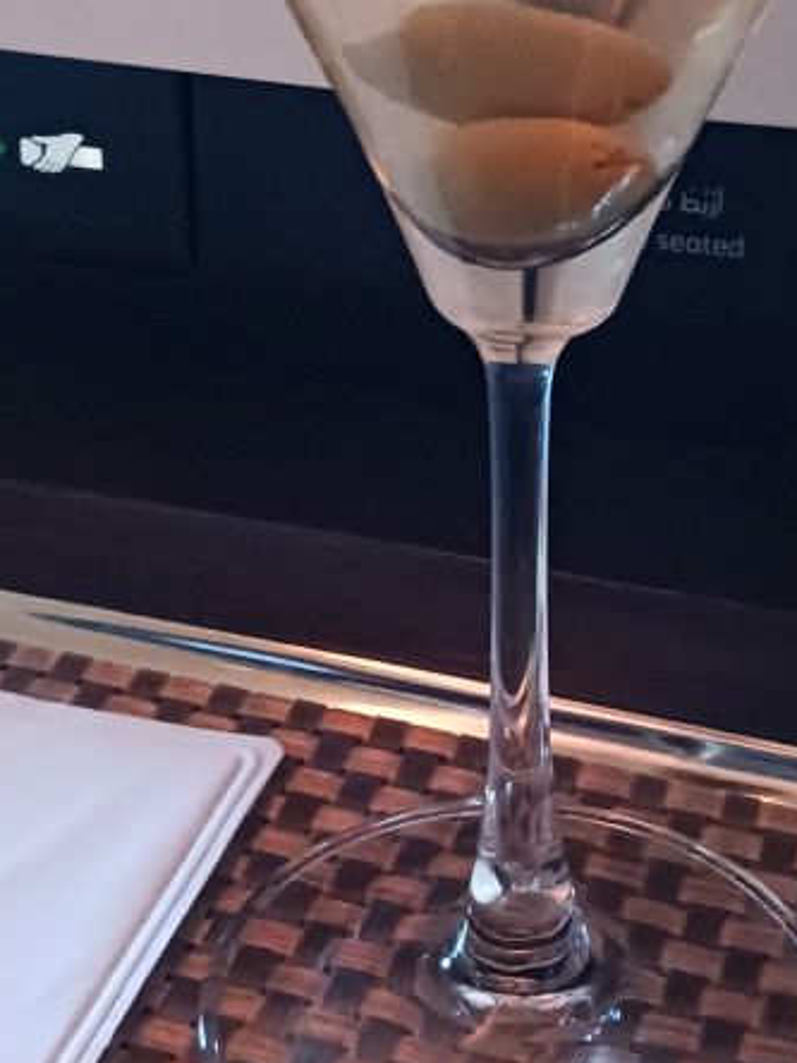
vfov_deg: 26.2
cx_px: 366
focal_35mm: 73
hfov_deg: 20.2
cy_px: 211
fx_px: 2241
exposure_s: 1/16.7
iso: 3200
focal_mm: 4
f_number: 1.8
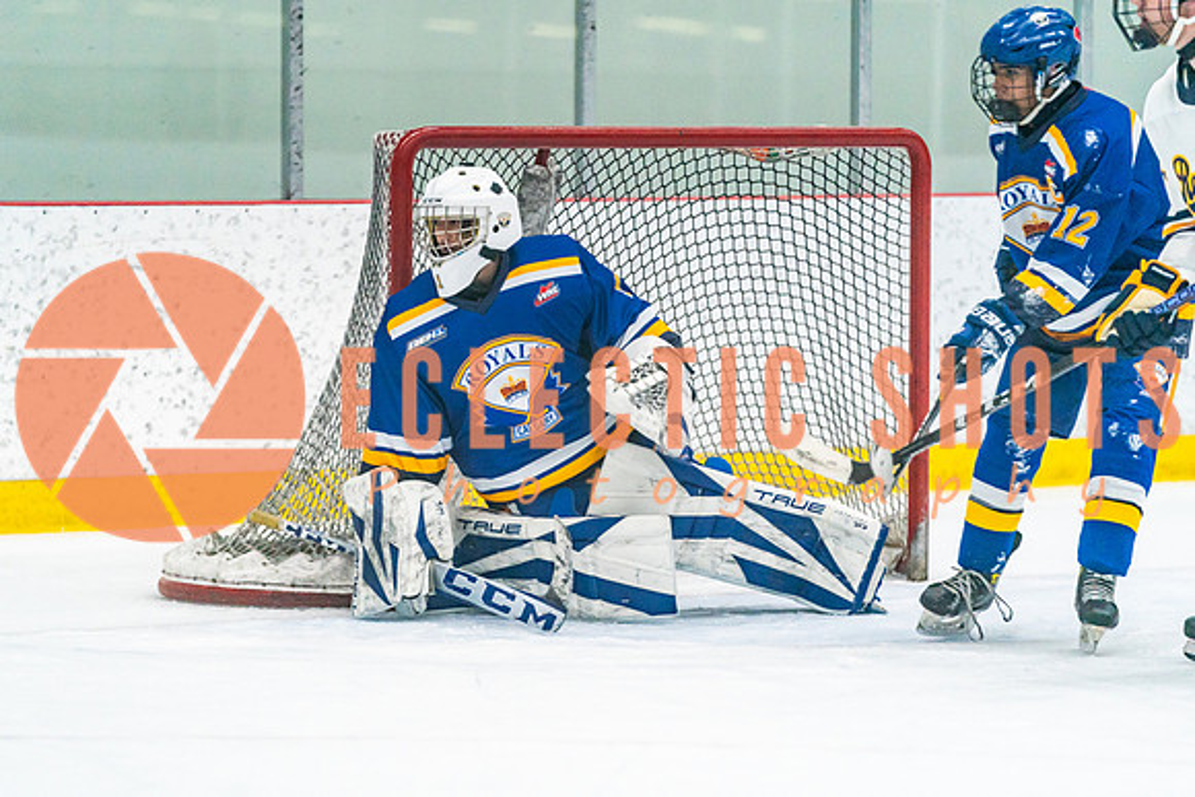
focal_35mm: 217
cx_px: 520
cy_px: 398
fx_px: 7202
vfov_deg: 6.3
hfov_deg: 9.5
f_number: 2.8
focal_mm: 192
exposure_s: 1/1250
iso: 3200
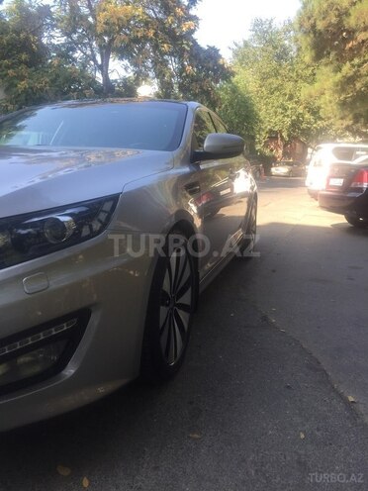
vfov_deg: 61.7
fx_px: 411
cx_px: 184
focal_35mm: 29
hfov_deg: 48.2
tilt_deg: -13.1
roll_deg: -2.1
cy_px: 246
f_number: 2.2
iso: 32
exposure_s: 1/314
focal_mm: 4.15
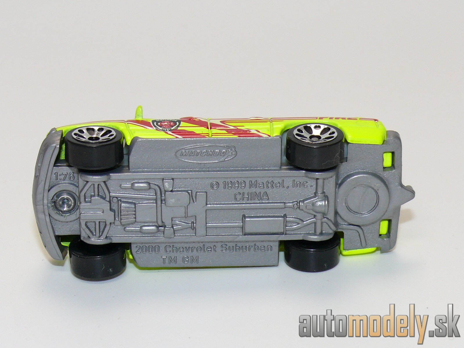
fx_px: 1474
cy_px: 174
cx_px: 232
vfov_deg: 13.5
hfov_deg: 17.9
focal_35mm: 110
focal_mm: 14
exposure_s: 1/30
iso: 100
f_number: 4
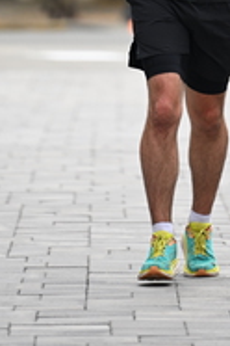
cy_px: -136
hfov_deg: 2.3
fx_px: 5654
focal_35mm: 590
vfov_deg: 3.5
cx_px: 186
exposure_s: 1/2500
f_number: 2.8
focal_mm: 200
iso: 640
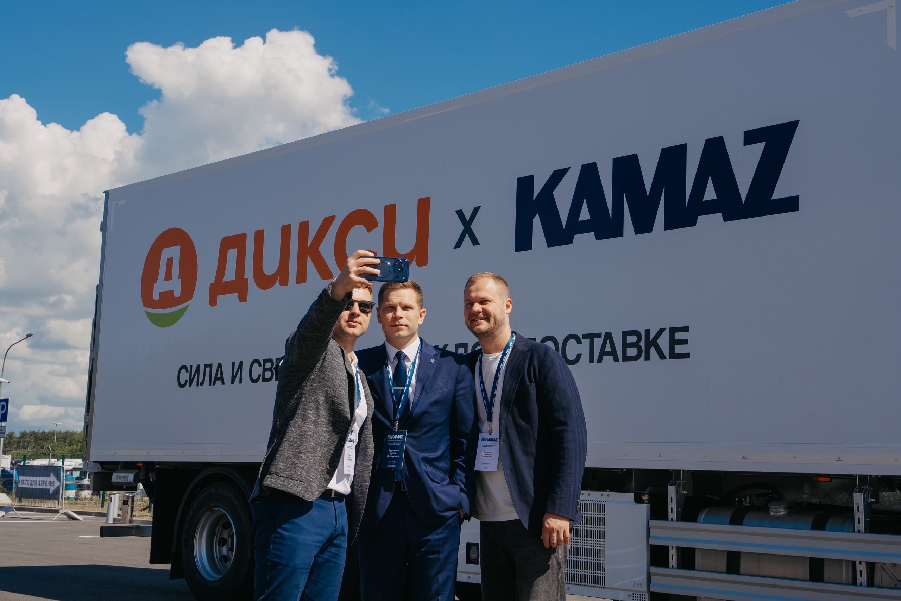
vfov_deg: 27.0
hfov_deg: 39.6
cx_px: 450
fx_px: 1251
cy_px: 300
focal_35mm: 50
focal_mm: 50
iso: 160
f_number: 11
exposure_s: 1/200
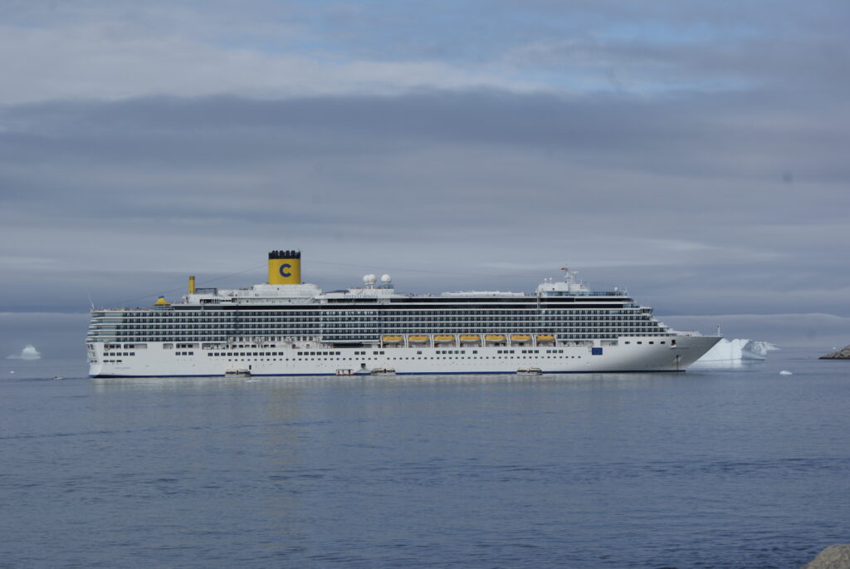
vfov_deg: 13.1
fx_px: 2482
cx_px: 425
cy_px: 284
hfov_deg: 19.4
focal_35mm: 105
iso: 100
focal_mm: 70
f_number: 13
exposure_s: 1/250
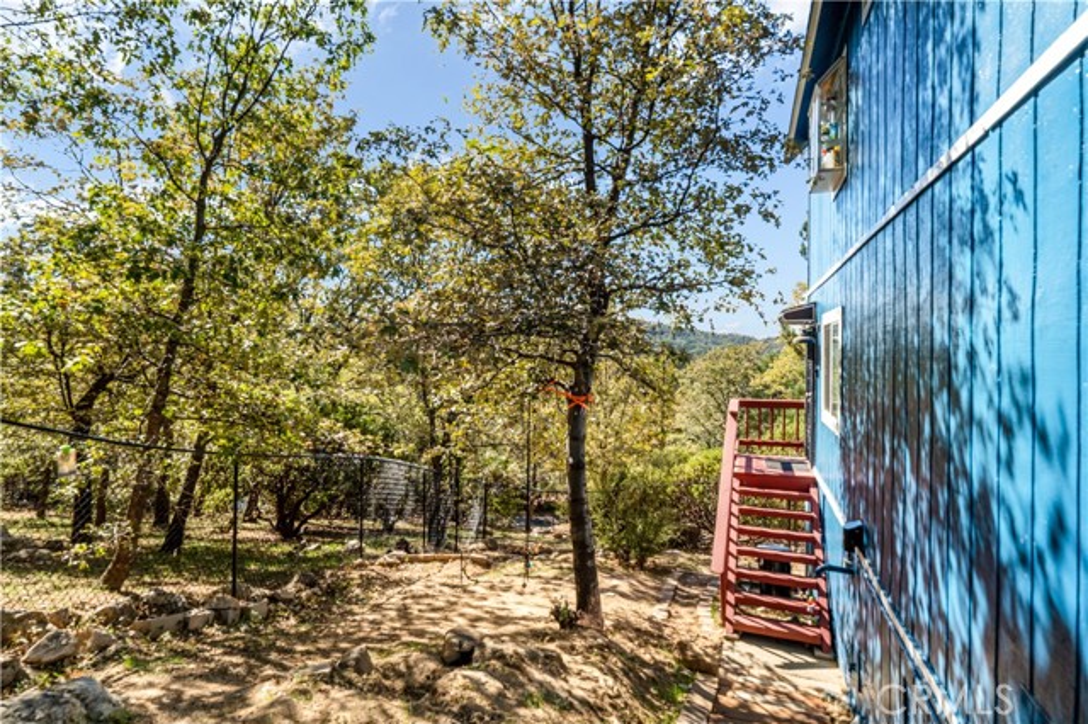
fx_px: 574
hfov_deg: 86.9
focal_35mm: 19
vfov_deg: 64.5
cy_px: 362
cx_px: 544
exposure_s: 1/125
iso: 100
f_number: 7.1
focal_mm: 19
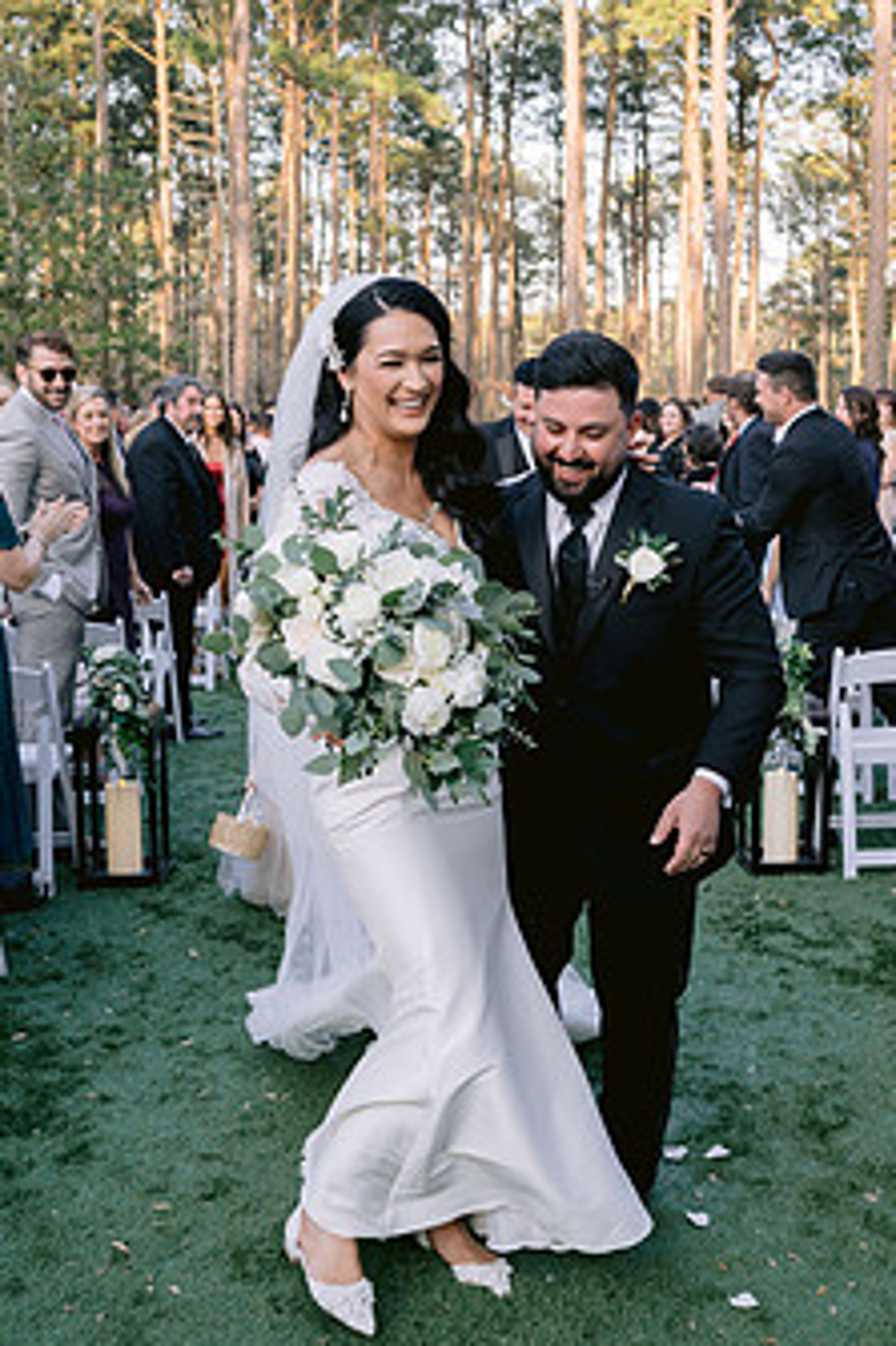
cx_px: 538
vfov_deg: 41.9
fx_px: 1756
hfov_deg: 28.6
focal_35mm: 47
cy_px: 603
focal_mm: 35
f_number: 5
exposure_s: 1/200
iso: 400
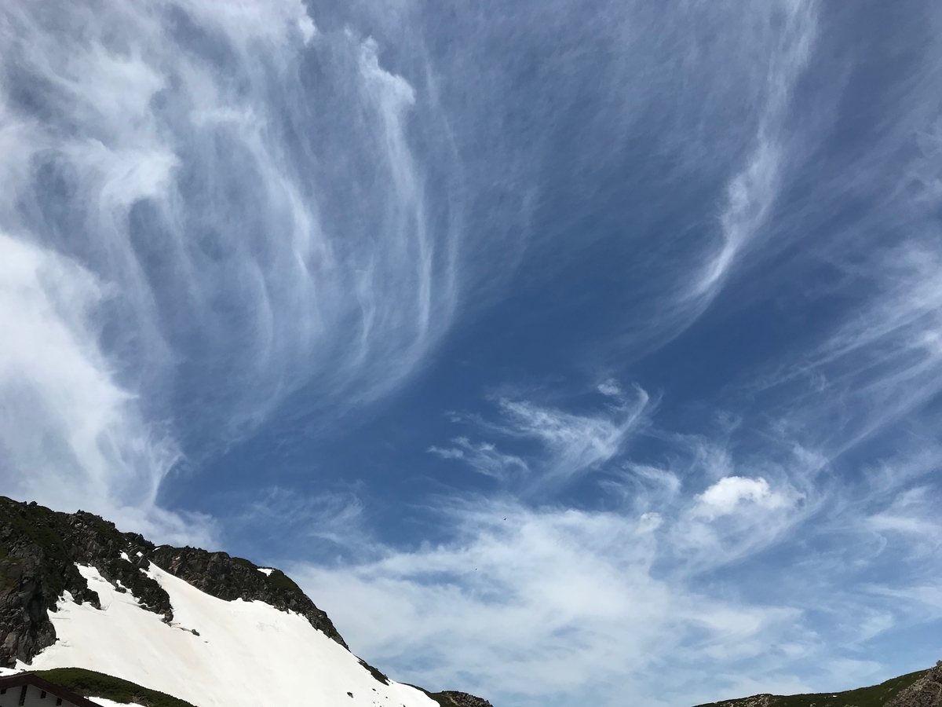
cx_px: 471
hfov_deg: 63.4
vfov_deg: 49.7
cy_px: 354
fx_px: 762
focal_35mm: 28
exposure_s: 1/4808
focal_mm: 3.99
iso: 20
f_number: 1.8
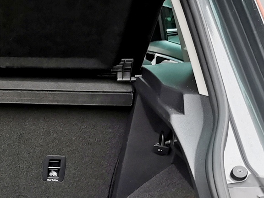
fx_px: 732
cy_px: 216
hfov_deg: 18.5
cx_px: -110
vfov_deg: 15.0
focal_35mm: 96
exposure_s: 1/100
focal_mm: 5.56
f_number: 1.6
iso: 100
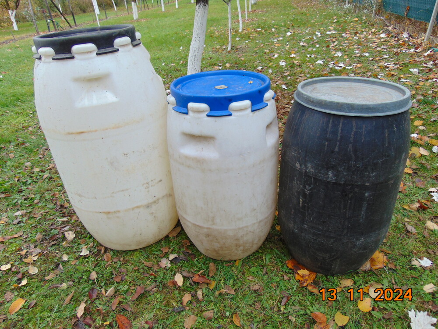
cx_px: 219
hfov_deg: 69.4
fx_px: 316
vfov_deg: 54.9
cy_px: 164
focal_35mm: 25
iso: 80
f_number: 3
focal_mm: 4.5
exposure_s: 1/80
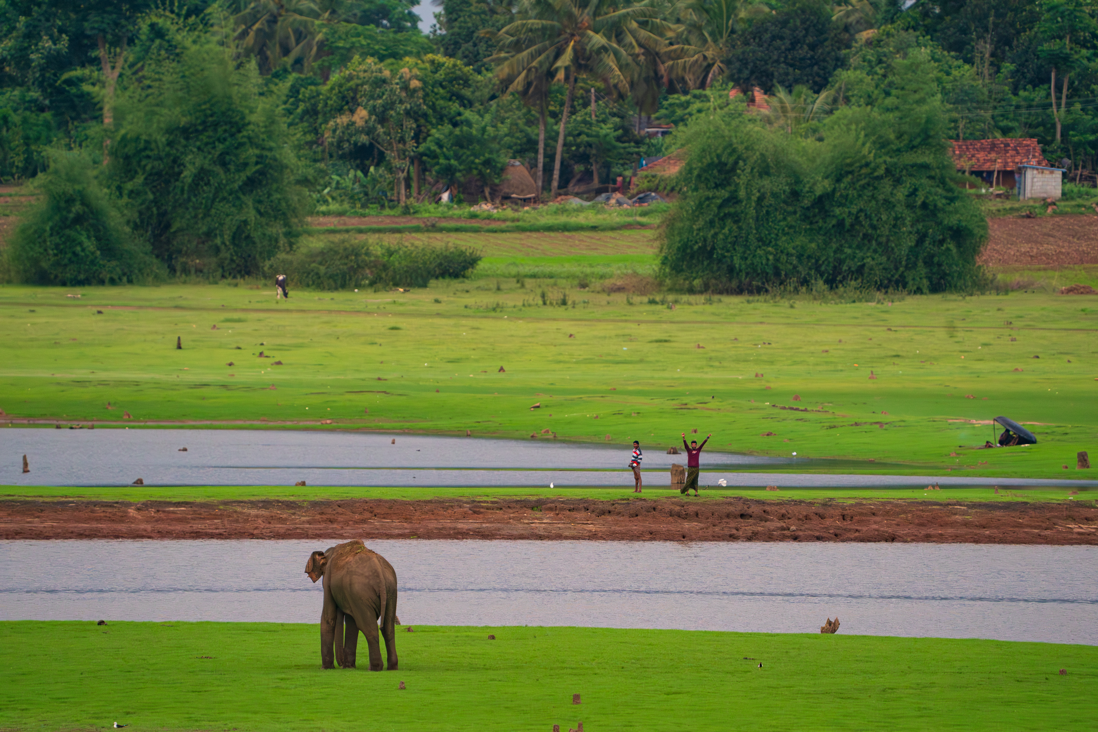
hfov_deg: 3.4
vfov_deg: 2.3
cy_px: 366
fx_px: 18299
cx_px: 549
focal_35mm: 600
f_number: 6.3
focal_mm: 600
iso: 3200
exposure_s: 1/1000
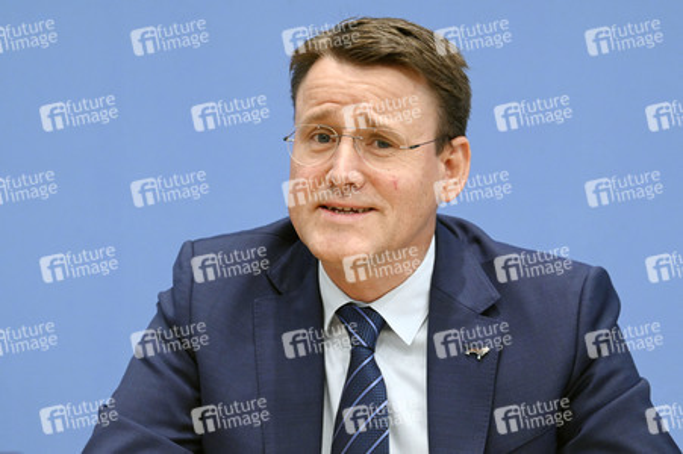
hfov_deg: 17.1
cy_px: 227
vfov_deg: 11.4
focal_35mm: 120
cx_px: 342
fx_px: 2275
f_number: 7.1
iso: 6400
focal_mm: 120
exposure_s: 1/500
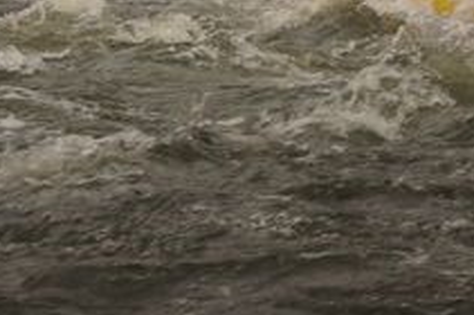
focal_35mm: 133
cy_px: -234
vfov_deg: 9.8
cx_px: 564
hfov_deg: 14.9
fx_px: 1748
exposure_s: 1/250
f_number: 10
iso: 250
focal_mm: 35
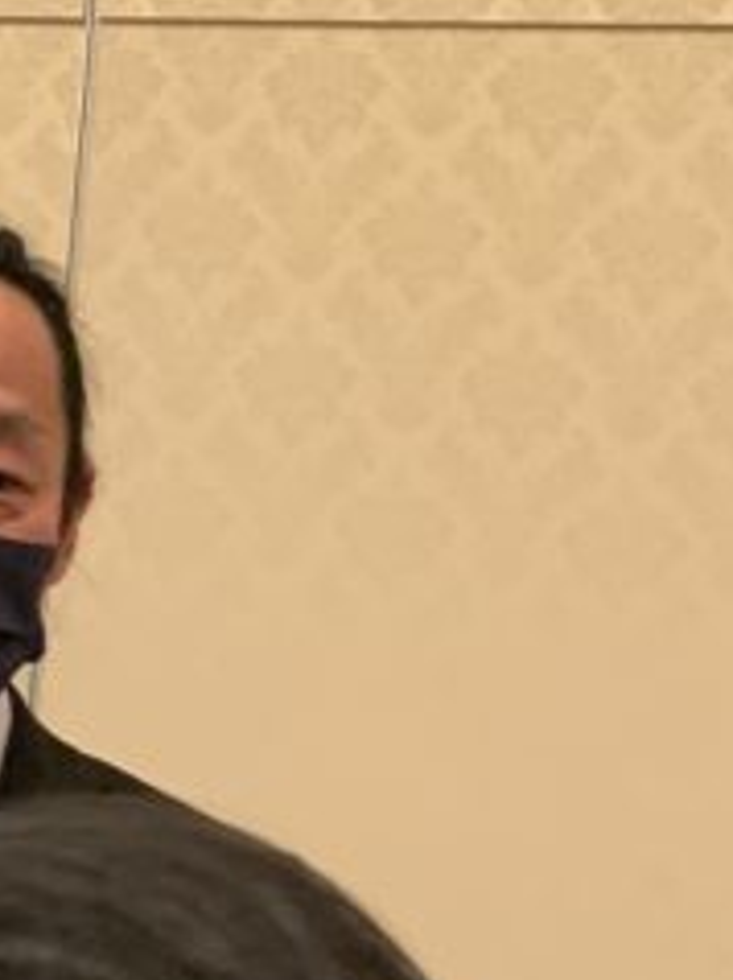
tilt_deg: -2.8
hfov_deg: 12.9
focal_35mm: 112
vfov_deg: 16.2
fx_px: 3168
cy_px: 1437
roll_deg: -6.3
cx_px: 885
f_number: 1.8
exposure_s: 1/60
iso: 250
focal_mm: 4.25
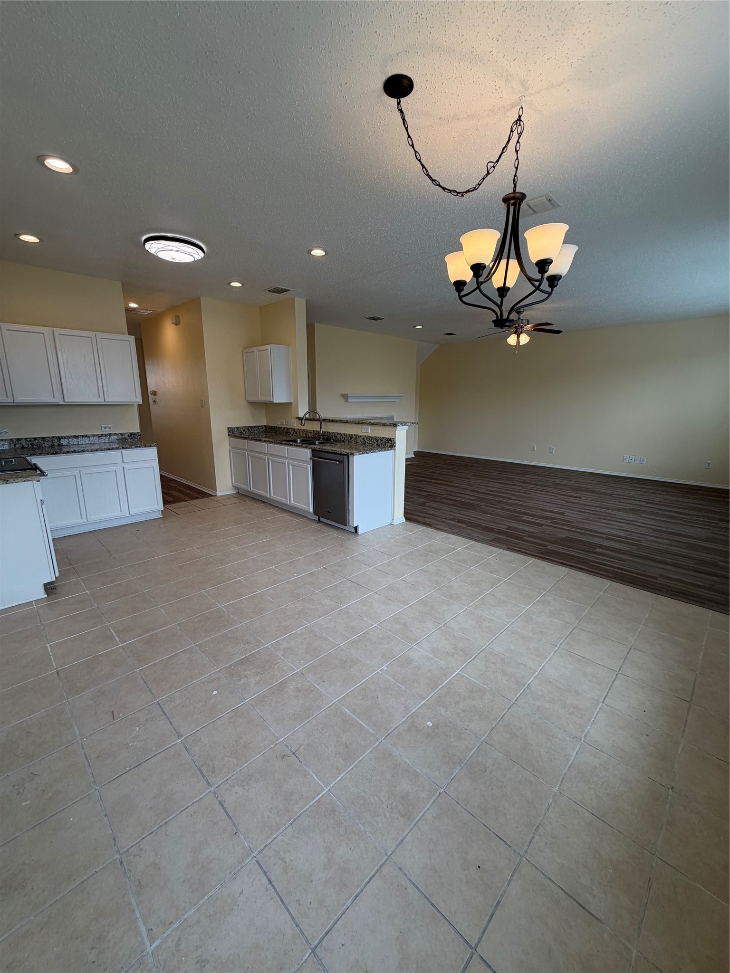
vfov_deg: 102.1
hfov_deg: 85.7
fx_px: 394
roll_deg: +0.1
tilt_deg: -12.3
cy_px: 486
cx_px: 365
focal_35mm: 14
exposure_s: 1/120
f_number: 2.2
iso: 80
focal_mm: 2.22
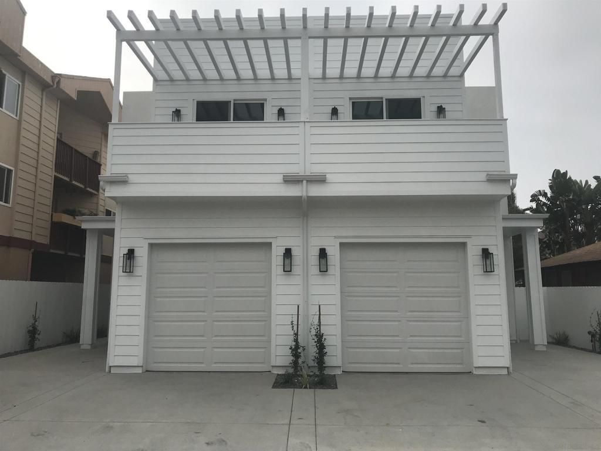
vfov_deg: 49.7
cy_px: 226
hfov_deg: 63.4
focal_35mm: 28
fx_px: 486
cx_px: 300
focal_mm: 3.99
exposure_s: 1/4000
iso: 20
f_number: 1.8
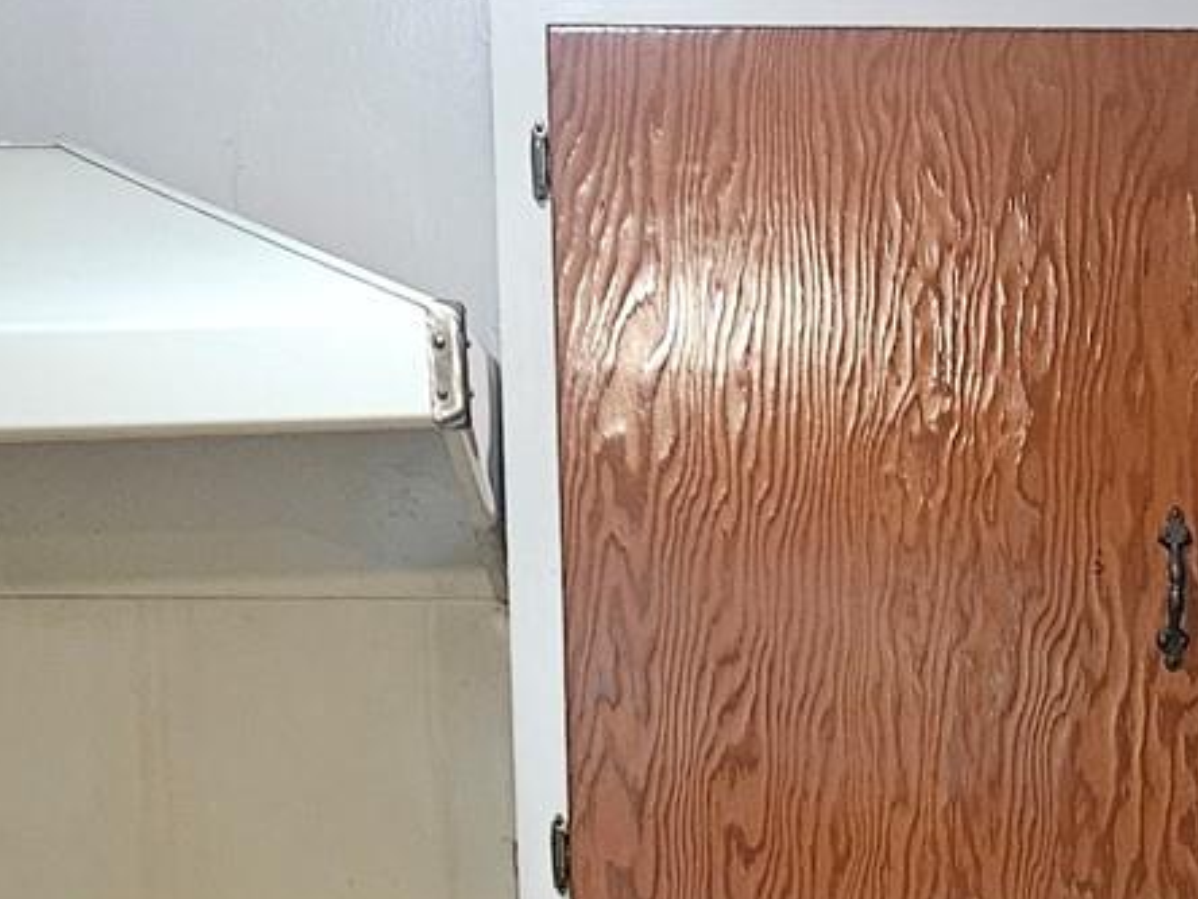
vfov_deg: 13.1
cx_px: 1015
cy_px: 1407
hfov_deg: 18.3
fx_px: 3668
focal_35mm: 106
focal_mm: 5.4
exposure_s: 1/60
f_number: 1.8
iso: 640
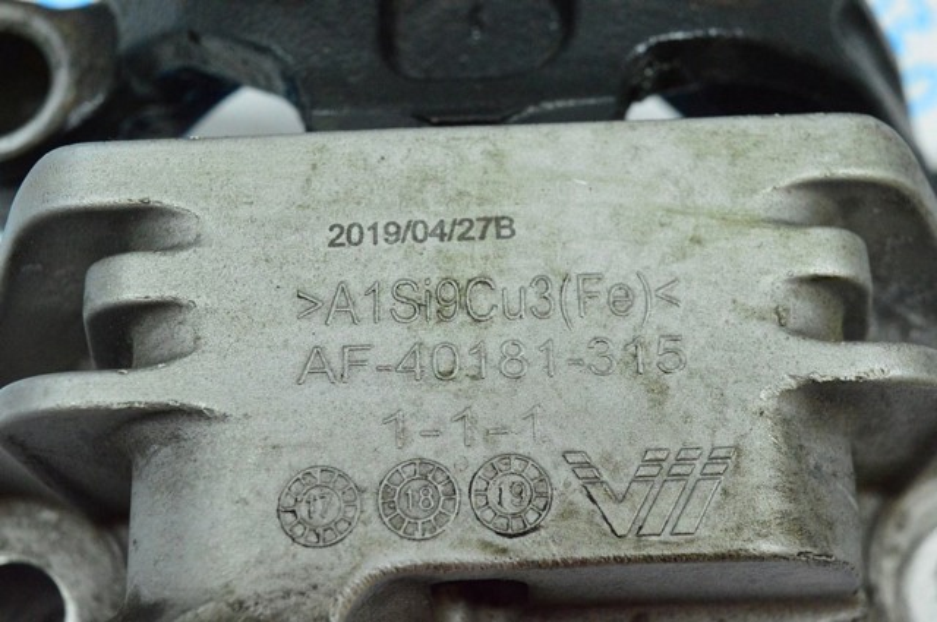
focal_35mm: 54
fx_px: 1404
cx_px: 468
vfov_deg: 25.0
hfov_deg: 36.9
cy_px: 311
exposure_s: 1/320
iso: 6400
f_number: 6.3
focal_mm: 36
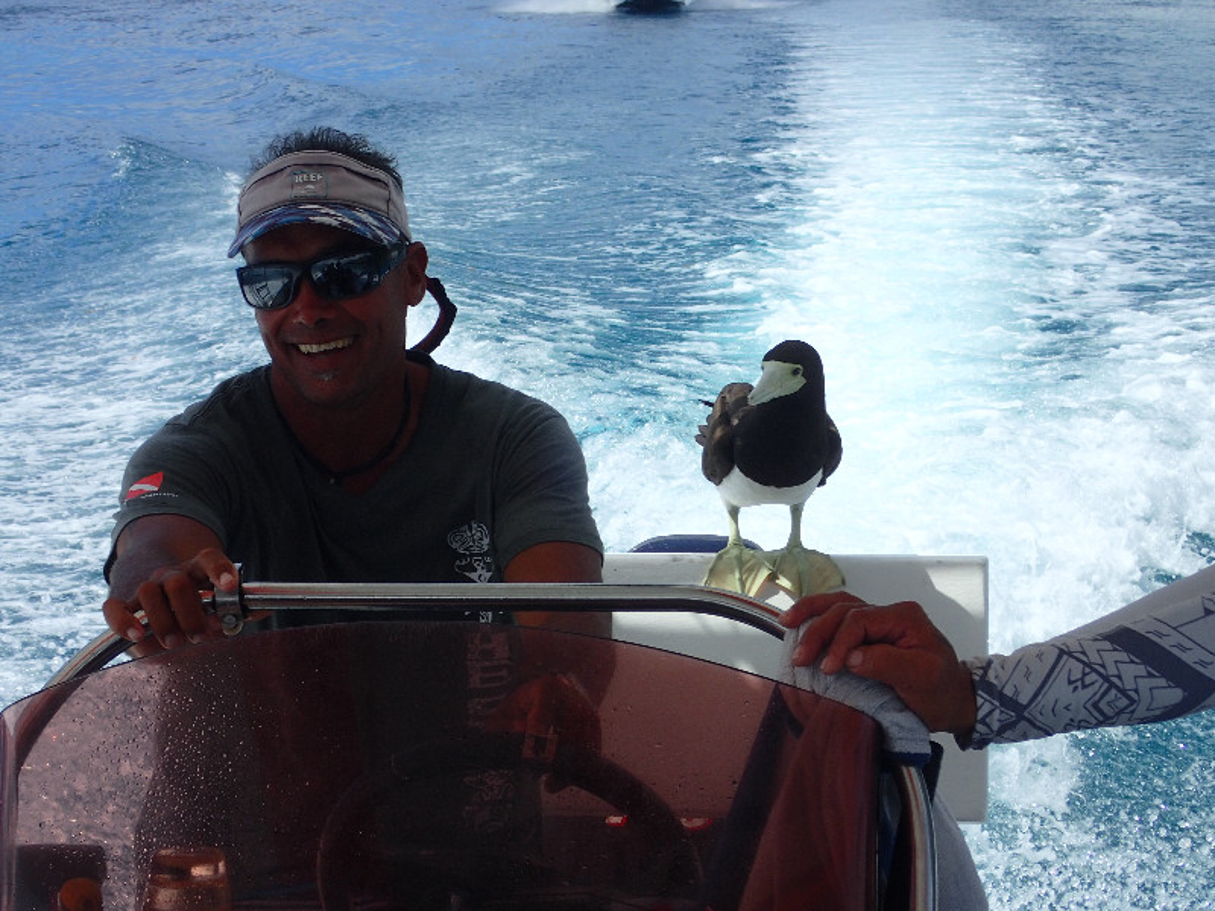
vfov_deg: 14.8
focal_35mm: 100
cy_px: 456
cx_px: 608
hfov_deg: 19.6
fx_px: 3510
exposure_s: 1/400
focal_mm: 18
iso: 100
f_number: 6.3
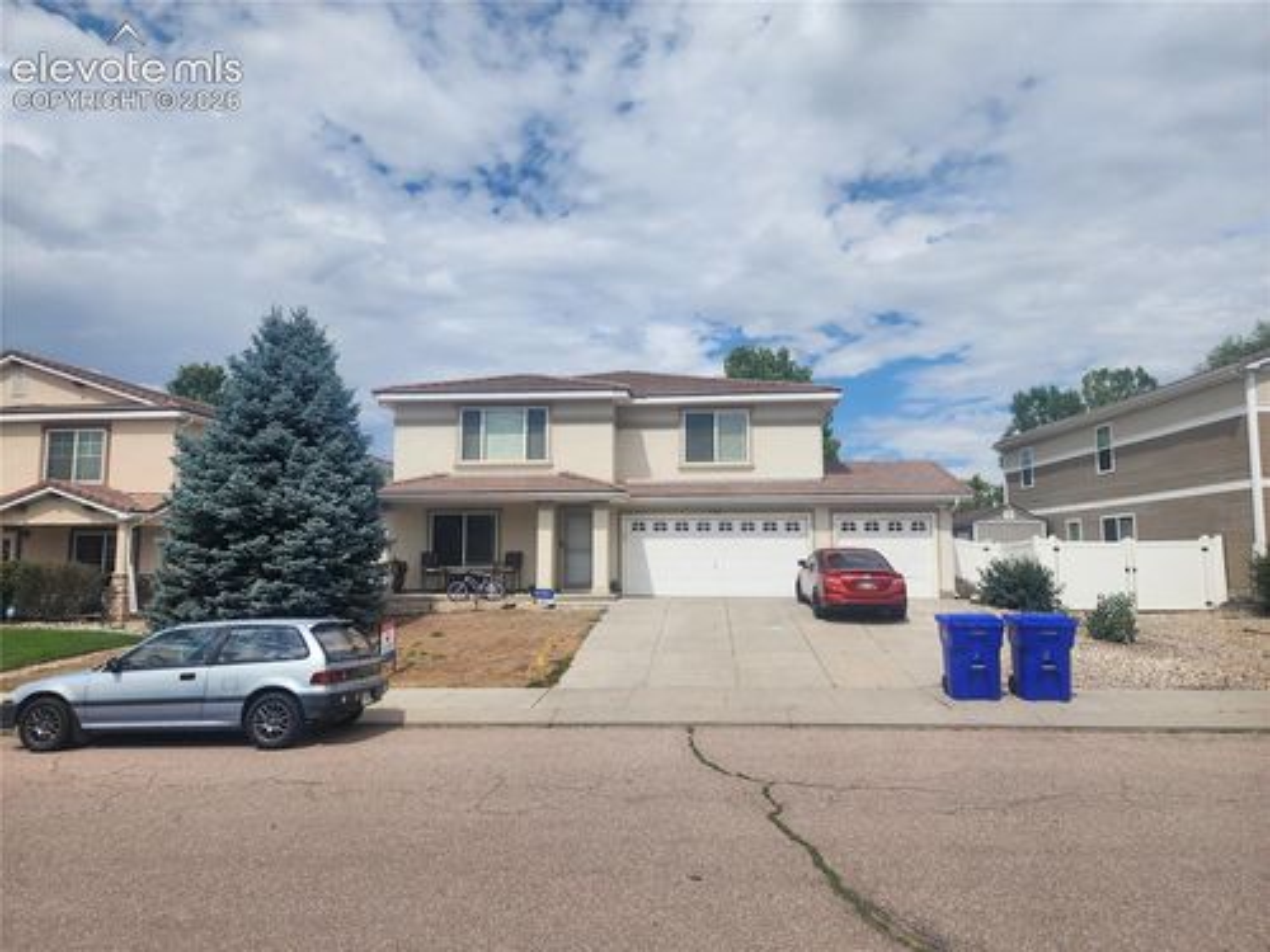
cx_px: 635
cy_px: 476
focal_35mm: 23
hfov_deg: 73.9
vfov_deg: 58.9
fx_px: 844
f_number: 1.8
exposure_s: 1/1839
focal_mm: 6.4
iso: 12
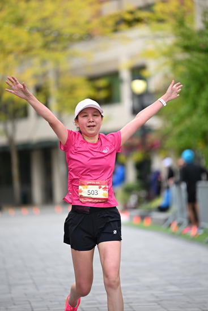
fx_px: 1559
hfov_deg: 7.6
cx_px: 104
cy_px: 156
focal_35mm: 180
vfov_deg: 11.4
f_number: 2.8
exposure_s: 1/2000
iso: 640
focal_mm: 180
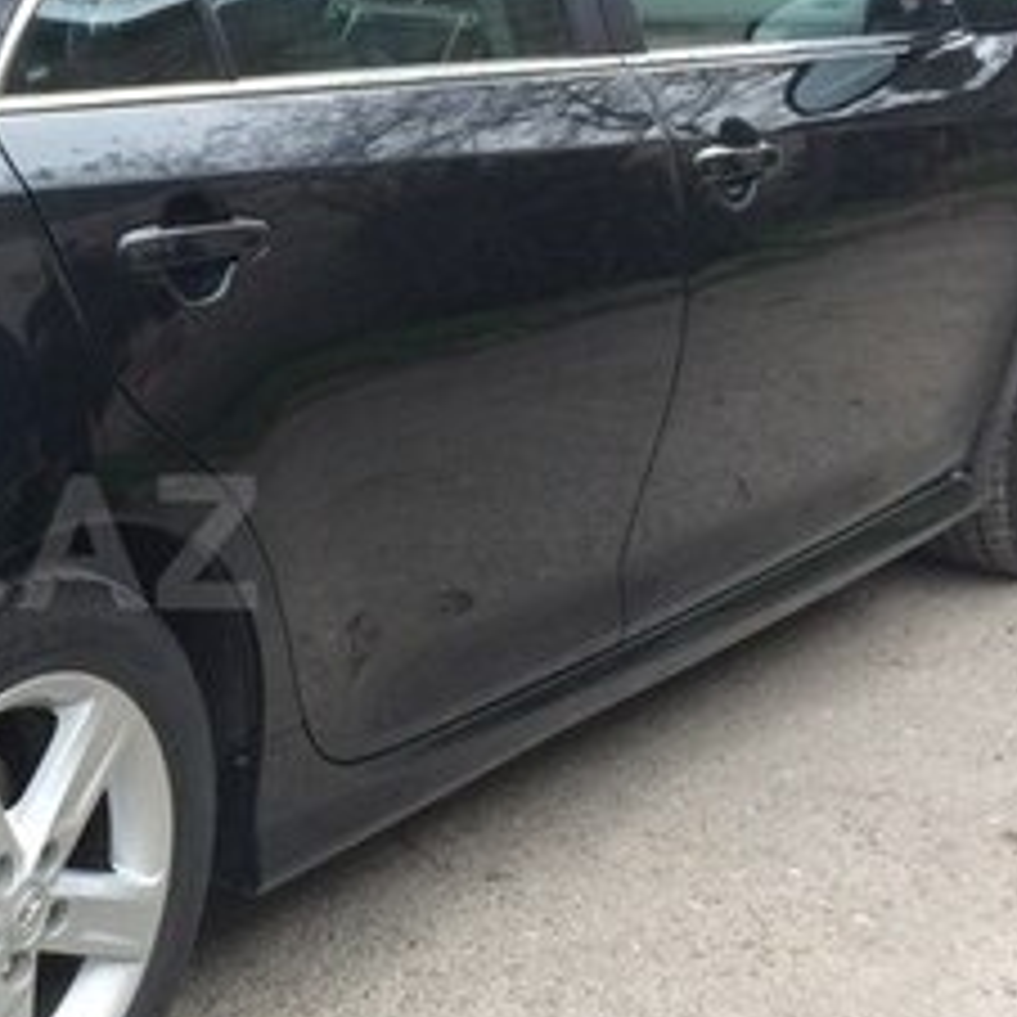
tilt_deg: -18.6
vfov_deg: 23.1
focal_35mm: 75
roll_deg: -1.4
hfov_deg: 21.4
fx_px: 2493
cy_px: 542
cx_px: -202
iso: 64
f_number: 2.2
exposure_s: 1/100
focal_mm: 4.15
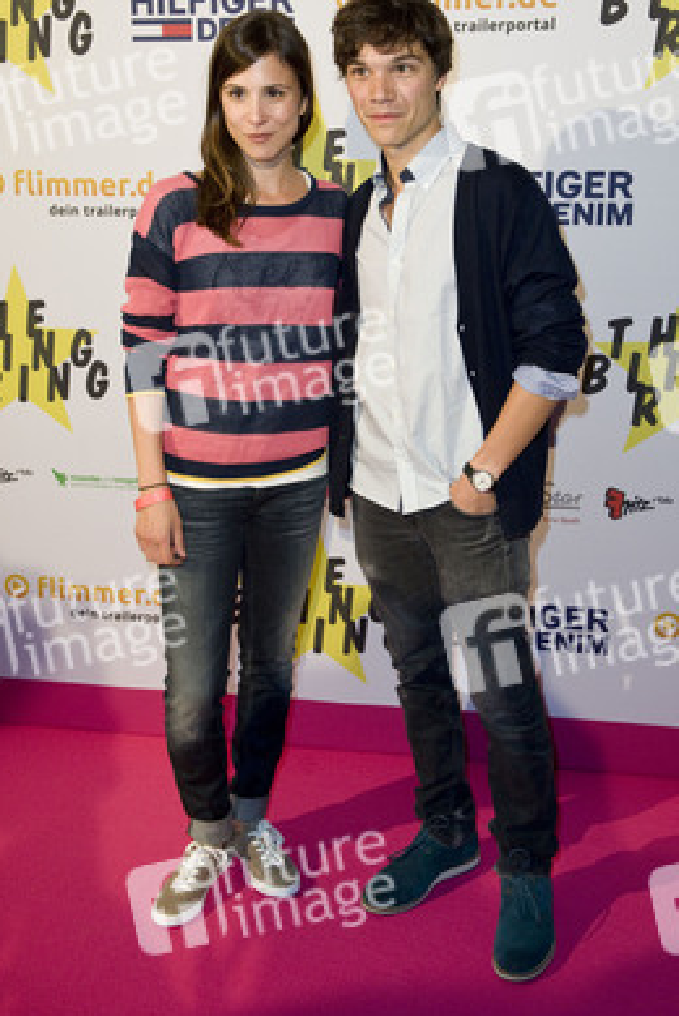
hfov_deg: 36.0
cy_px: 501
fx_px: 1045
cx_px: 338
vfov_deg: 51.9
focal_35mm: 37
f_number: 4.5
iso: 1600
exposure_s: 1/200
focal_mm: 36
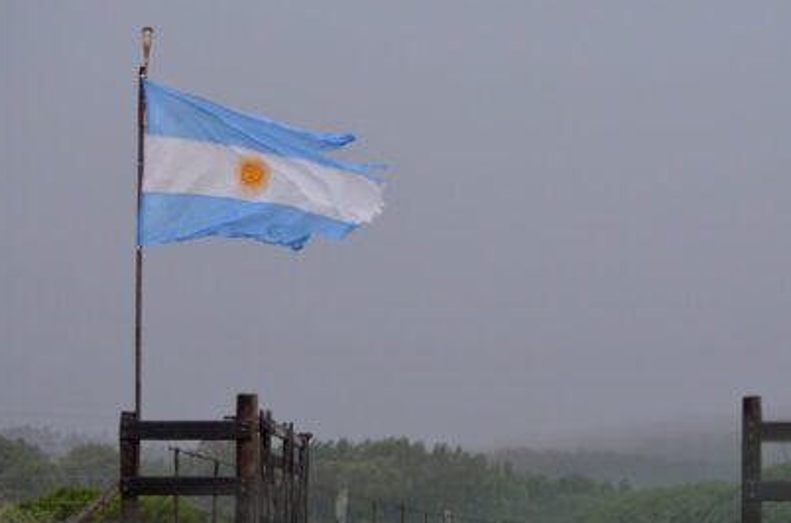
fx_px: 2249
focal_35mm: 103
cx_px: 451
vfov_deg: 13.3
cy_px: 288
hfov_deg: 19.9
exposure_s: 1/640
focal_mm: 55
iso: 1000
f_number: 6.3
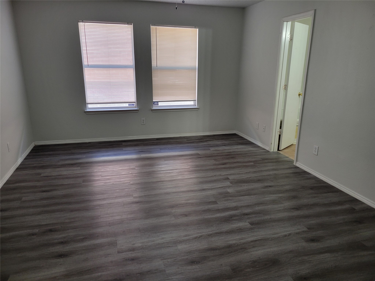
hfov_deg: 67.3
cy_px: 140
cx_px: 188
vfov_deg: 53.1
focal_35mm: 26
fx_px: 282
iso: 200
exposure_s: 1/120
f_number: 1.8
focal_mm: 5.4
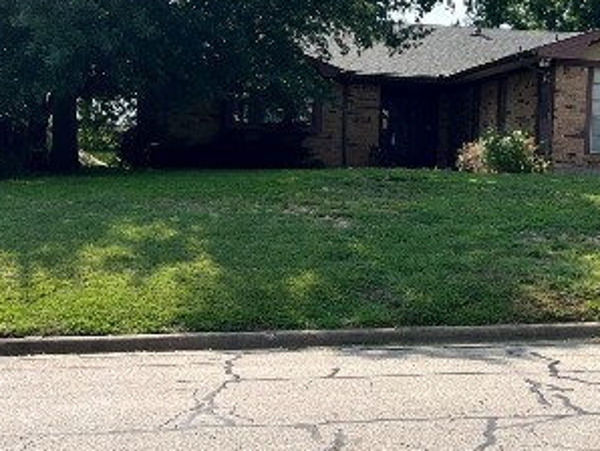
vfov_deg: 22.0
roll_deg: -2.8
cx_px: 425
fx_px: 1162
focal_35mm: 67
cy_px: 246
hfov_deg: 28.6
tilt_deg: -3.0
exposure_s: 1/4016
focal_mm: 5.1
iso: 50
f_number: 1.6
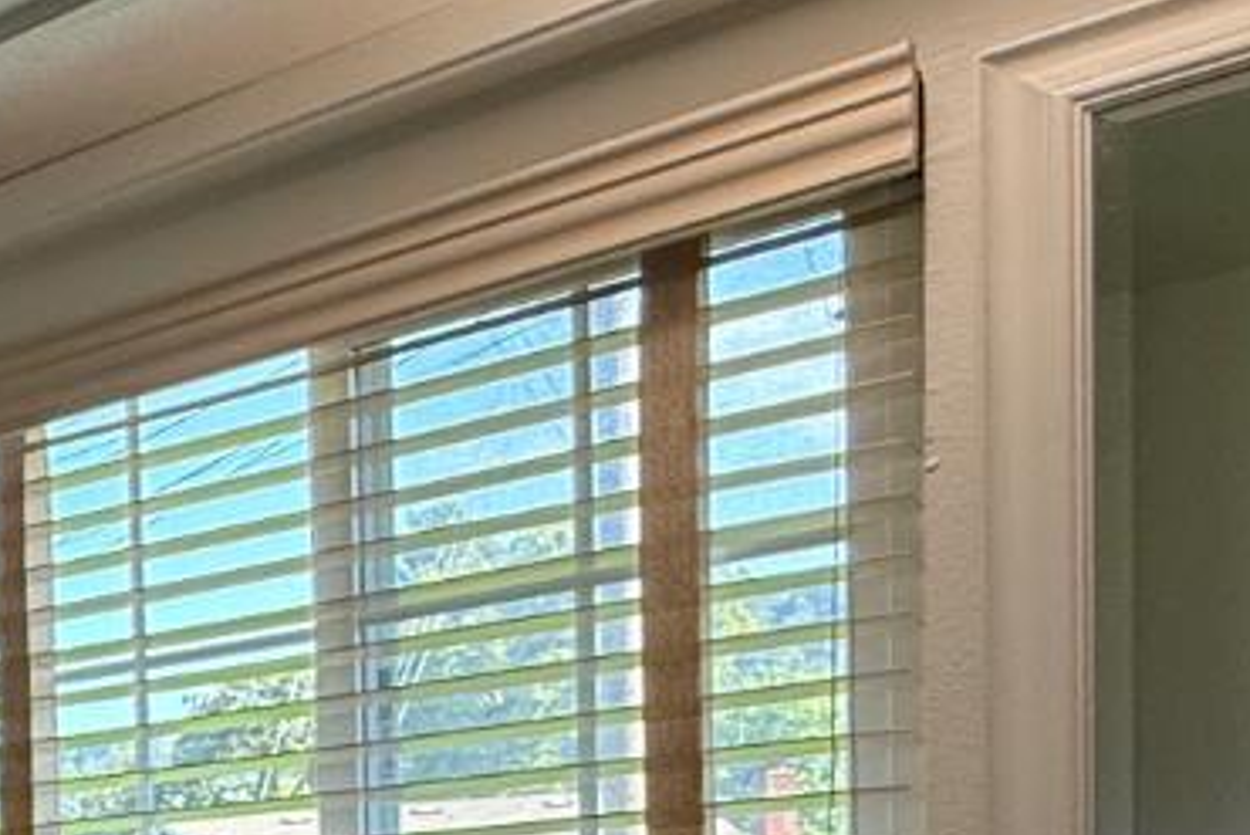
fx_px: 2049
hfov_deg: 24.8
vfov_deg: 20.6
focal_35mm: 59
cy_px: 1134
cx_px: -689
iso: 200
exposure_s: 1/120
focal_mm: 2.22
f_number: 2.2
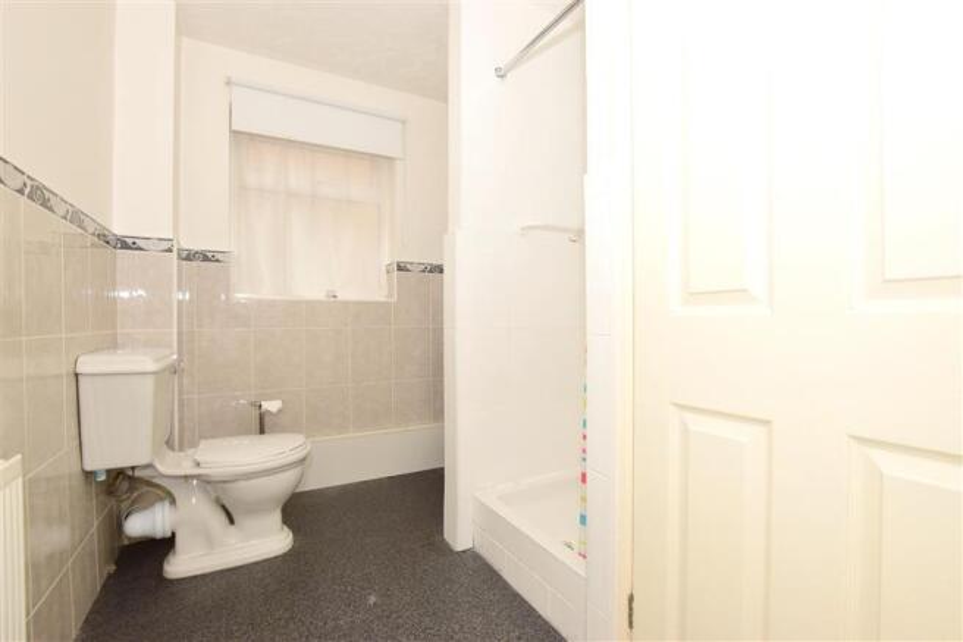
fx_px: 401
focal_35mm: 15
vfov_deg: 77.3
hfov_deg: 100.4
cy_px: 321
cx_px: 482
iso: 400
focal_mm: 10
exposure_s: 1/60
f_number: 7.1
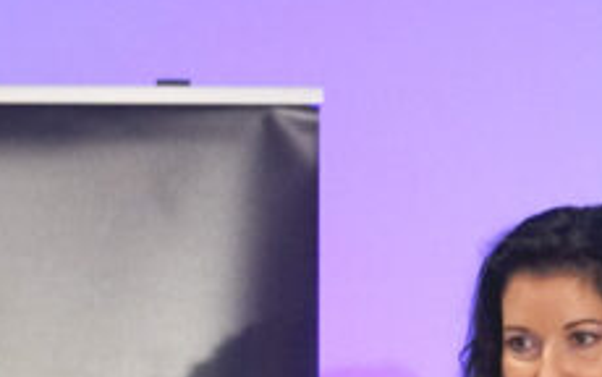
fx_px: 14691
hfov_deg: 2.3
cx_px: 555
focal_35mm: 895
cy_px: 753
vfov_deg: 1.5
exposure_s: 1/100
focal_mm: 197
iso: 2000
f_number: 4
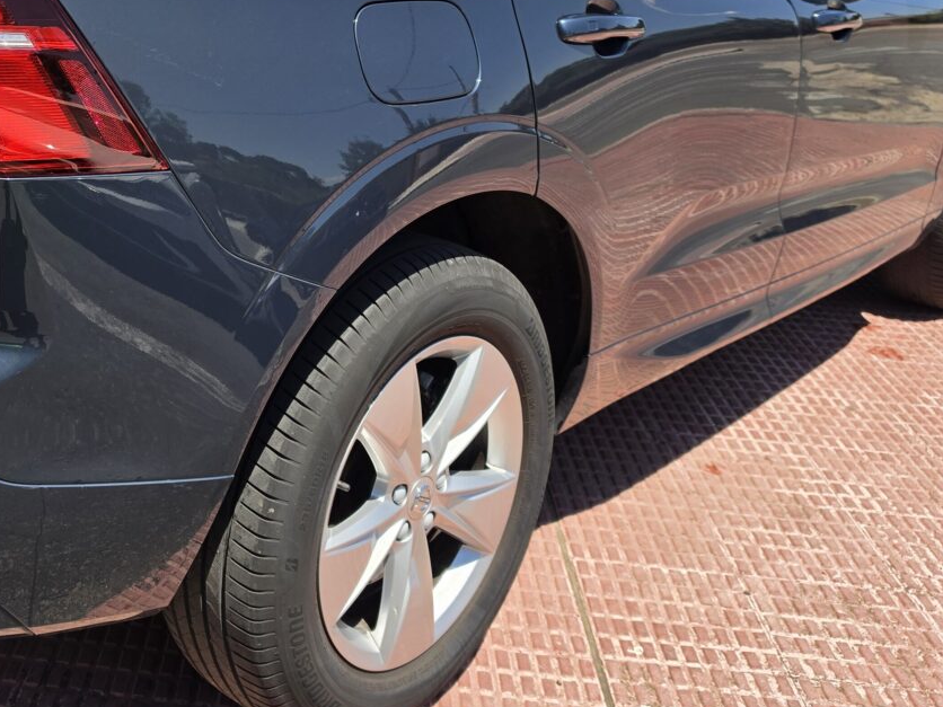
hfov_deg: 41.5
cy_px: 136
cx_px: 222
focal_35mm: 44
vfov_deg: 32.0
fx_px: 1199
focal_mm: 6.5
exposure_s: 1/4538
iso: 64
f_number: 1.4
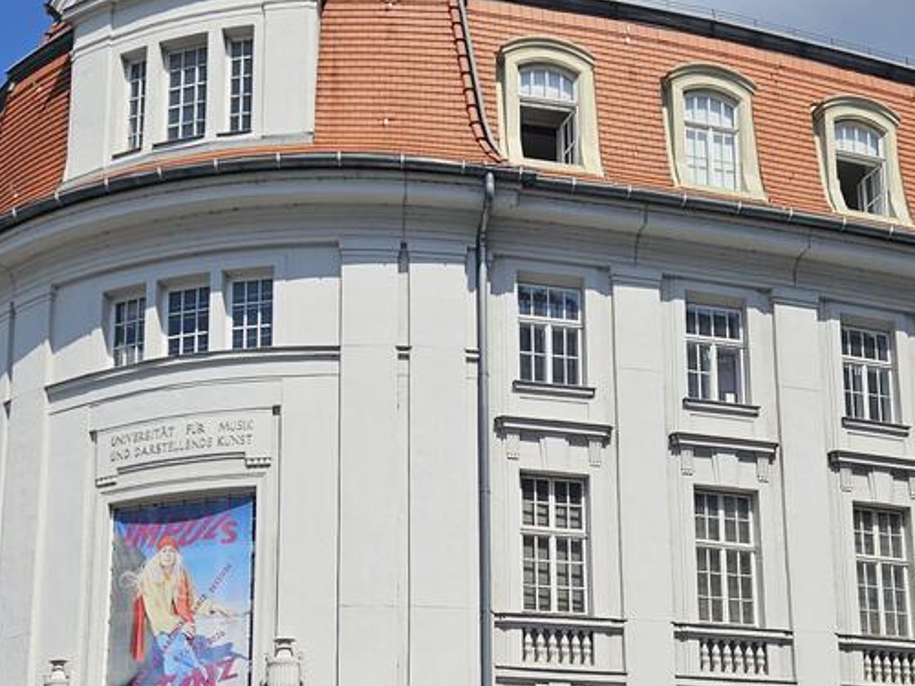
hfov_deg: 36.1
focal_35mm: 53
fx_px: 1401
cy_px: 697
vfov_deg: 26.0
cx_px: 520
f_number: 1.8
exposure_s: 1/4505
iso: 25
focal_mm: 5.4
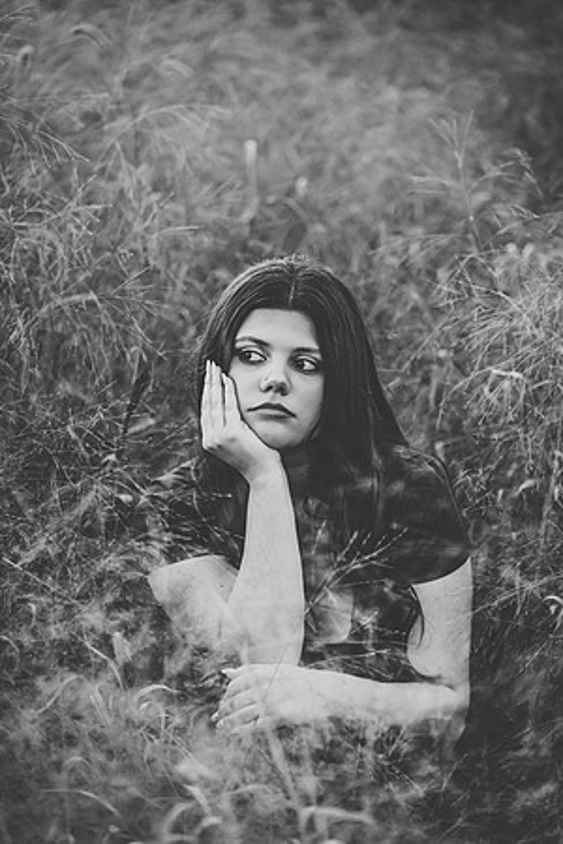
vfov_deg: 17.6
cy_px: 422
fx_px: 2721
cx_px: 282
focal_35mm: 116
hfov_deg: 11.8
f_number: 2.8
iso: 1000
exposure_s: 1/100
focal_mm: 116
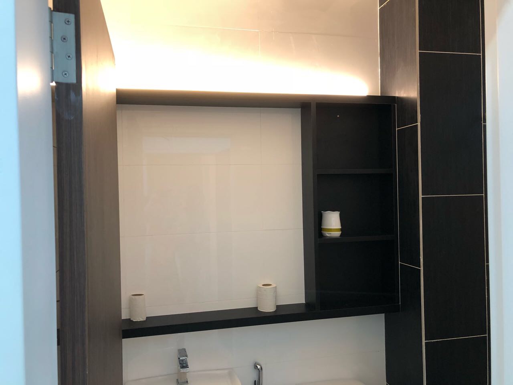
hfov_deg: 63.4
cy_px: 192
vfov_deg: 49.7
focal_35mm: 28
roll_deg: +0.8
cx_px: 256
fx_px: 415
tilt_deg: -0.4
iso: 40
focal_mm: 4
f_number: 1.8
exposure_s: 1/17
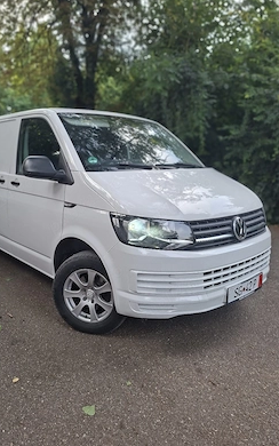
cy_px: 218
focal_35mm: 25
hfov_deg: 48.9
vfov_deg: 72.5
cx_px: 109
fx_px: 304
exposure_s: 1/110
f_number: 1.8
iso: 50
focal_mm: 5.54
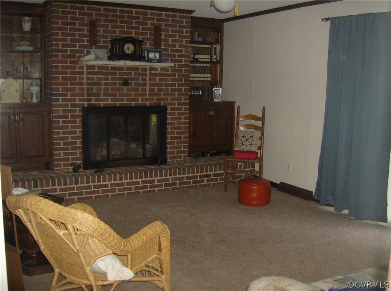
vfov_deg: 39.5
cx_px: 196
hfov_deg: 51.5
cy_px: 146
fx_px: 406
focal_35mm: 36
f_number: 2.8
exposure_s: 1/60
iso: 200
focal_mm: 6
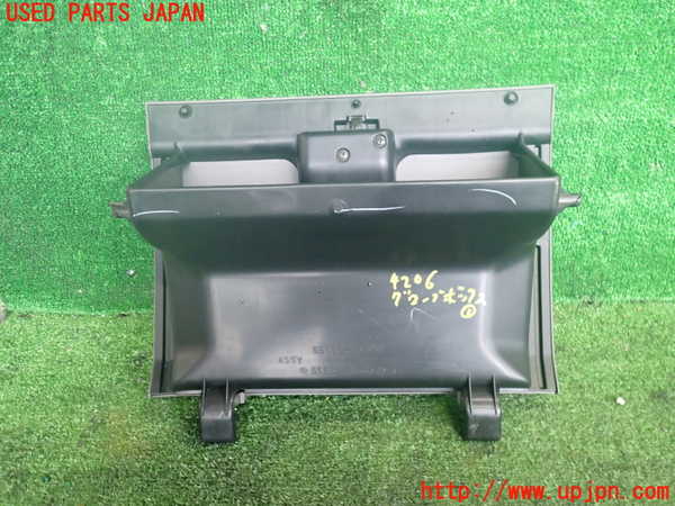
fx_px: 585
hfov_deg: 60.0
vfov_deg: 46.8
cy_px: 253
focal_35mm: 30
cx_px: 338
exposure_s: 1/80
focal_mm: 5.4
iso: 800
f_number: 2.3
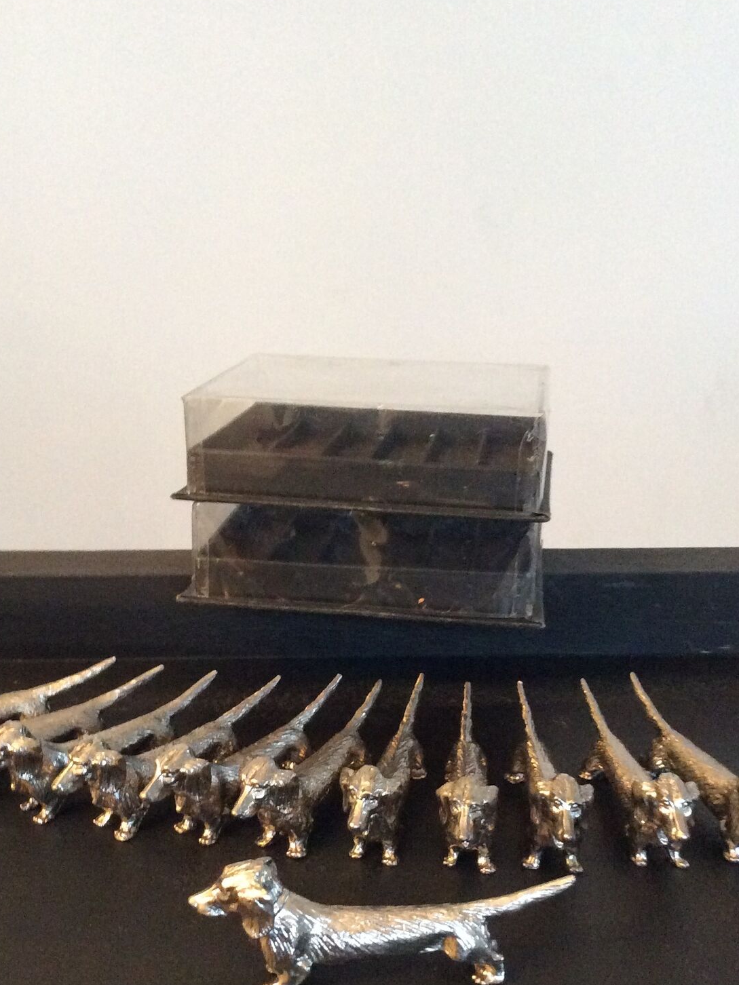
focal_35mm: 44
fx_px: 1252
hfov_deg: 32.8
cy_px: 604
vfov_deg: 42.7
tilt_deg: -18.8
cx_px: 314
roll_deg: -0.4
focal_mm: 3.3
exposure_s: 1/17
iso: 320
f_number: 2.4
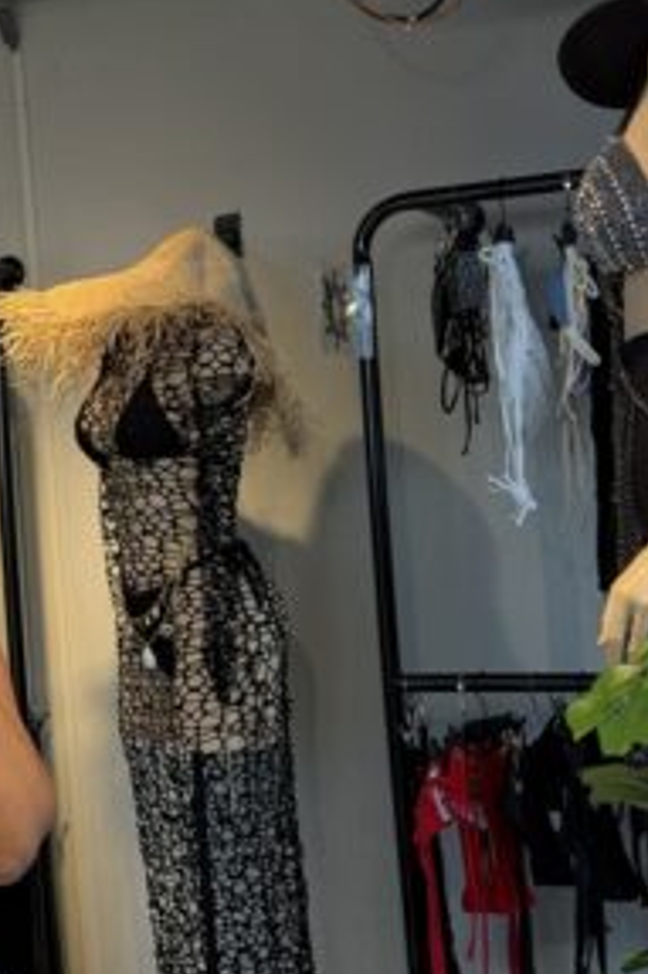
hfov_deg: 21.3
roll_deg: +3.2
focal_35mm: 58
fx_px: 1568
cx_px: -183
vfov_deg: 32.3
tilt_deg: -11.1
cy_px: 932
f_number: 1.78
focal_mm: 6.76
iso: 64
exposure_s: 1/180
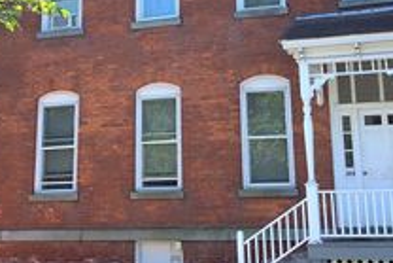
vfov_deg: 19.2
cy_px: 31
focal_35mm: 70
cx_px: 172
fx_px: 765
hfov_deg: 28.8
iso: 20
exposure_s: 1/552
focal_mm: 3.99
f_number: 1.8
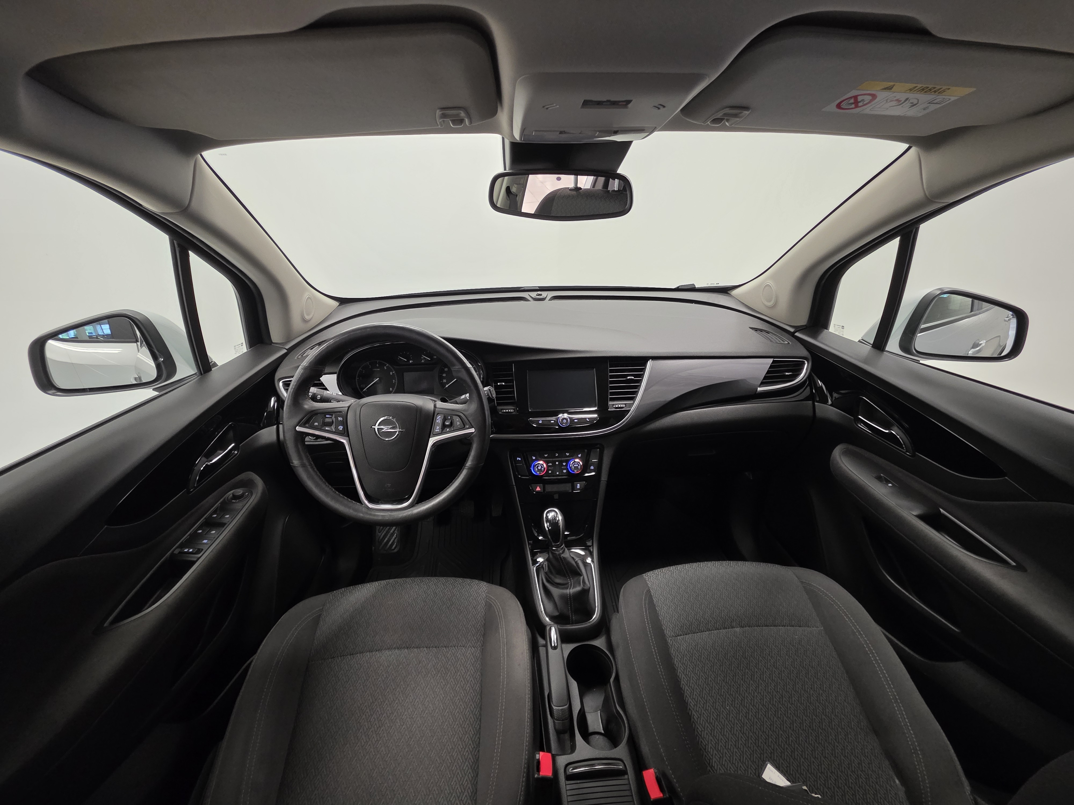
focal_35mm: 13
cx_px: 537
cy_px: 402
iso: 500
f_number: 1.9
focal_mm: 2.2
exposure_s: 1/50
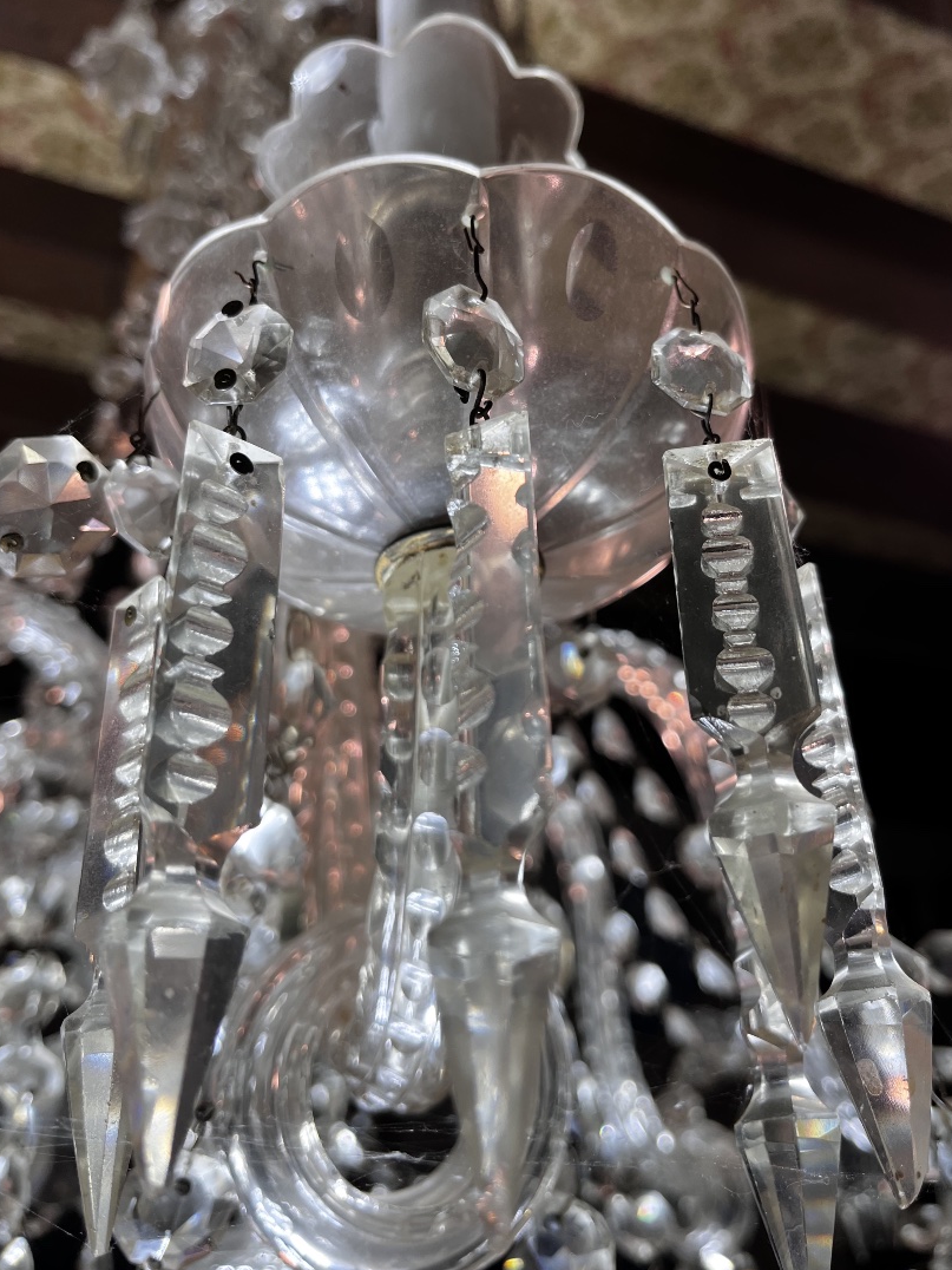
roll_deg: +0.3
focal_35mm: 29
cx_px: 517
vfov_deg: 61.6
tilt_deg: +30.1
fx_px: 1063
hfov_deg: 48.2
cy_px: 581
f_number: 1.6
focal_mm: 5.1
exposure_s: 1/406
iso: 50
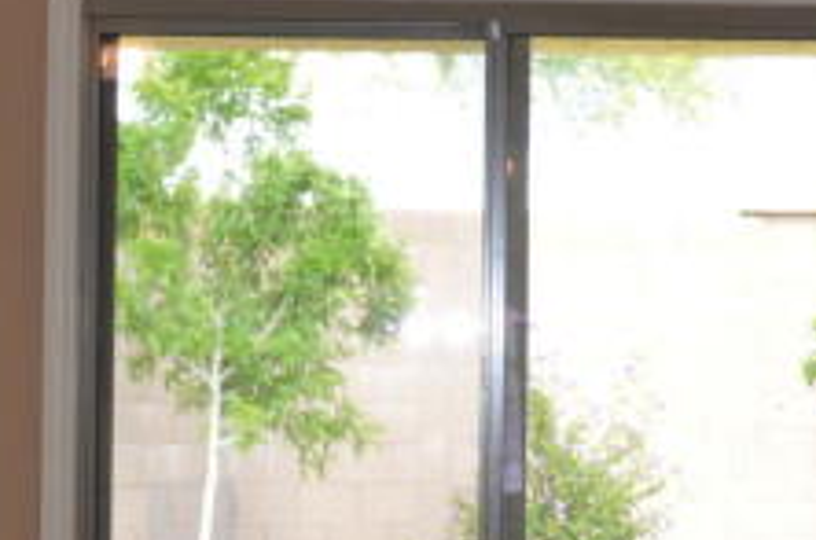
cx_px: 465
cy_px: 386
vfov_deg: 6.2
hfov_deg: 9.4
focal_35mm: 219
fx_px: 4953
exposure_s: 1/80
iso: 400
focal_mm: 28
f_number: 4.5
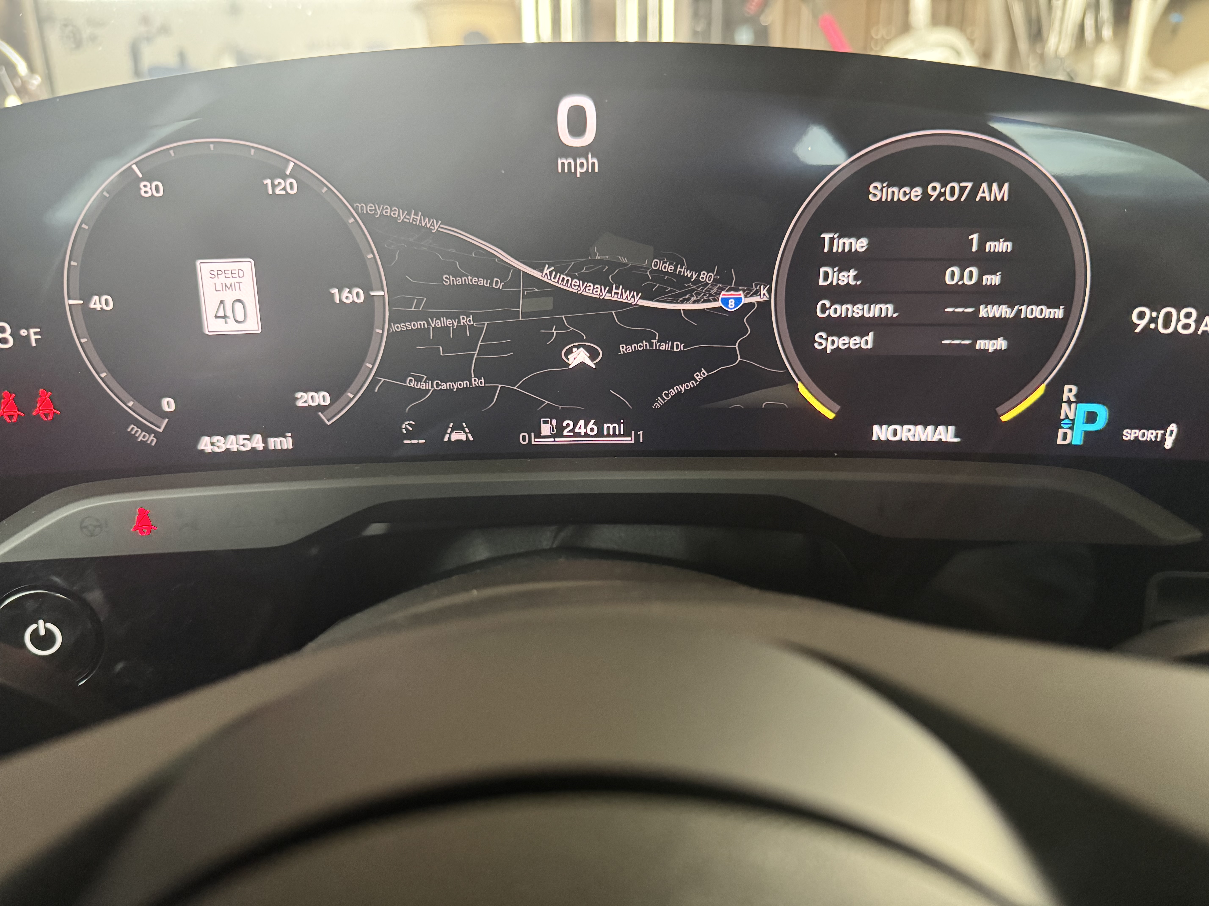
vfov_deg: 56.8
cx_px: 604
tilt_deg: -19.6
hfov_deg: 71.6
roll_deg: +0.8
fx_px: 838
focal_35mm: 24
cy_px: 453
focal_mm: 6.76
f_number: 1.78
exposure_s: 1/36
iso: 1000
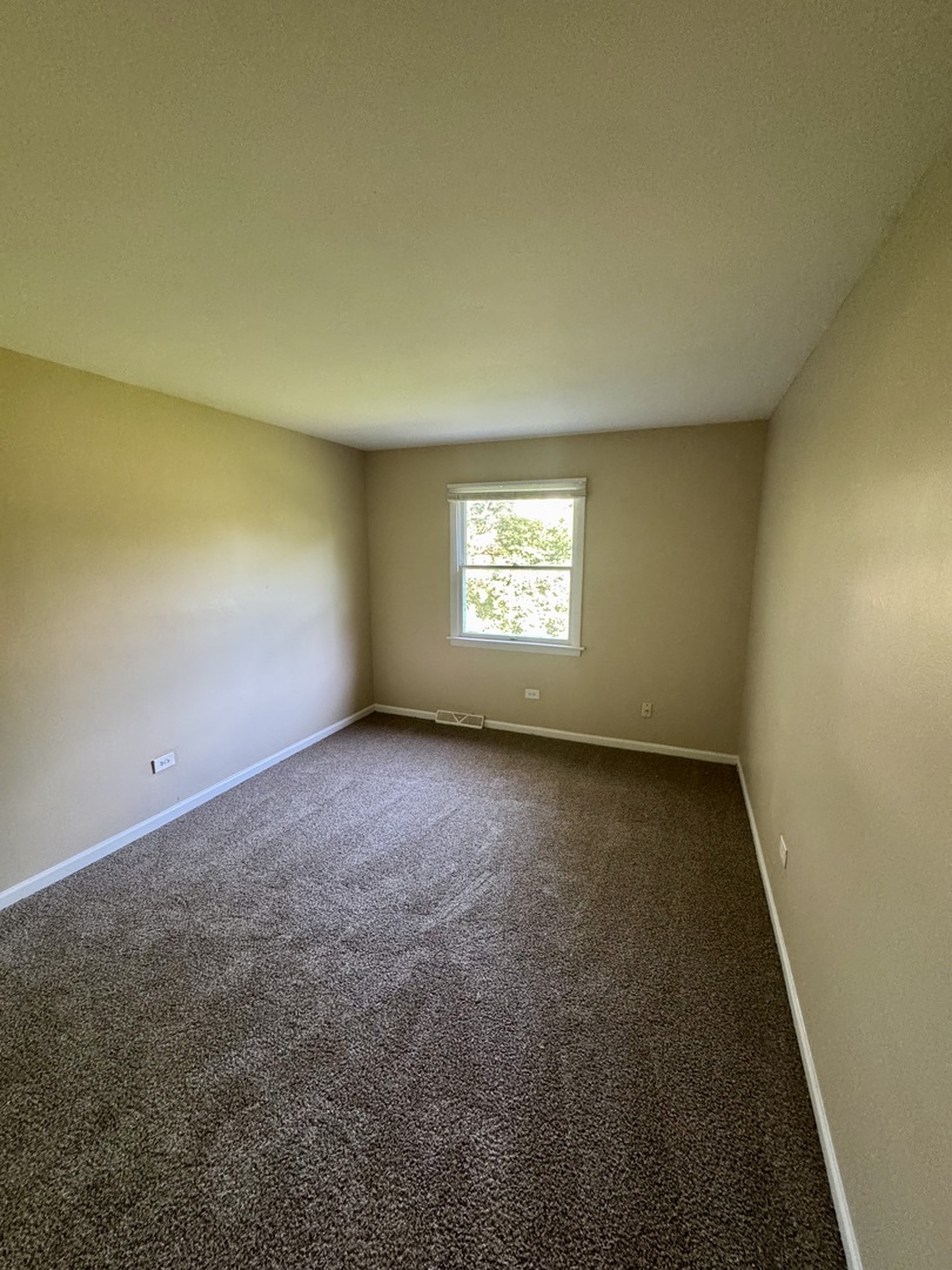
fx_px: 513
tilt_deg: -9.3
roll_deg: +0.4
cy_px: 635
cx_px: 476
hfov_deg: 85.7
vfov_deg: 102.1
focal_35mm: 14
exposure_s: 1/60
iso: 500
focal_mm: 2.22
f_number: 2.2
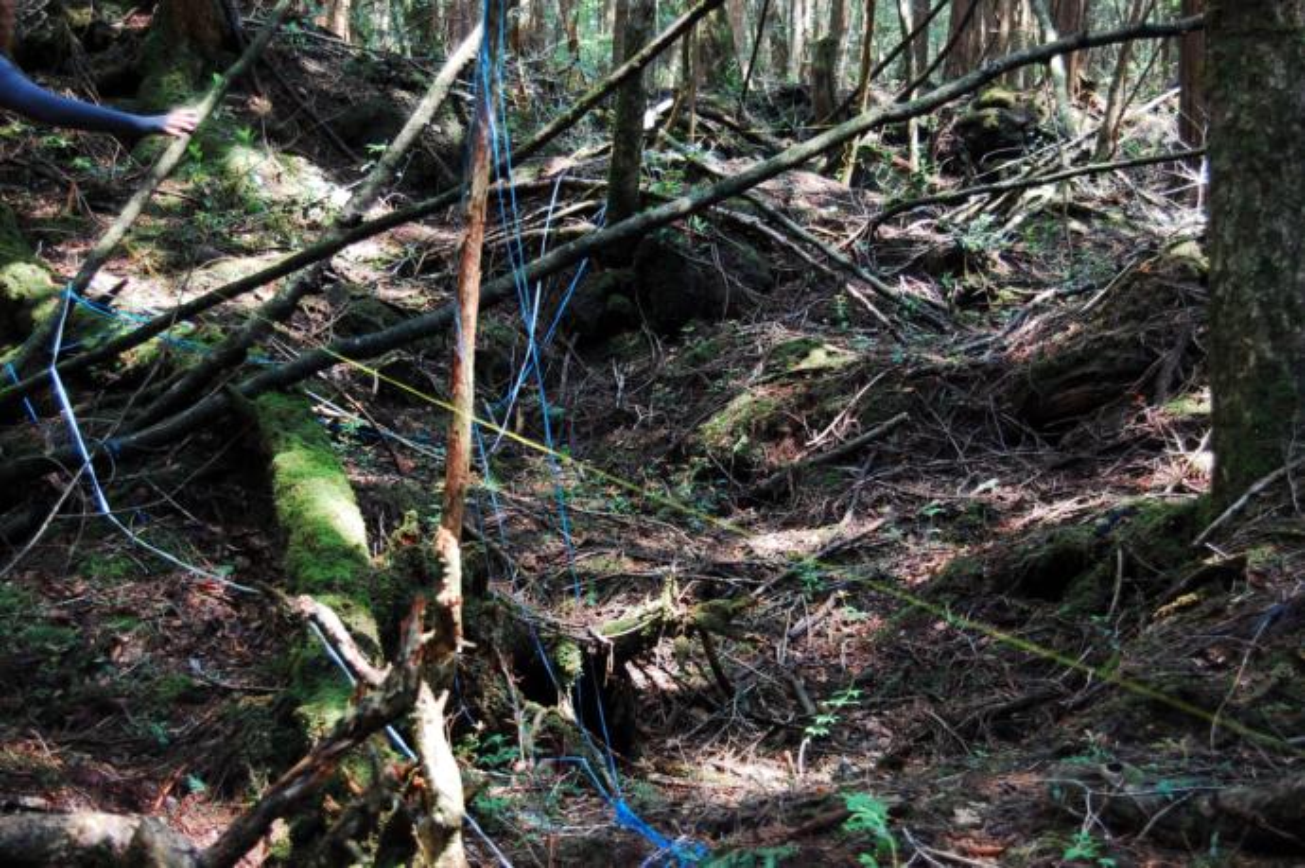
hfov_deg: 37.9
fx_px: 1902
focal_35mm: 52
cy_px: 434
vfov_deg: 25.7
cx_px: 652
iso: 800
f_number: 4.8
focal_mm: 35
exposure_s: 1/50
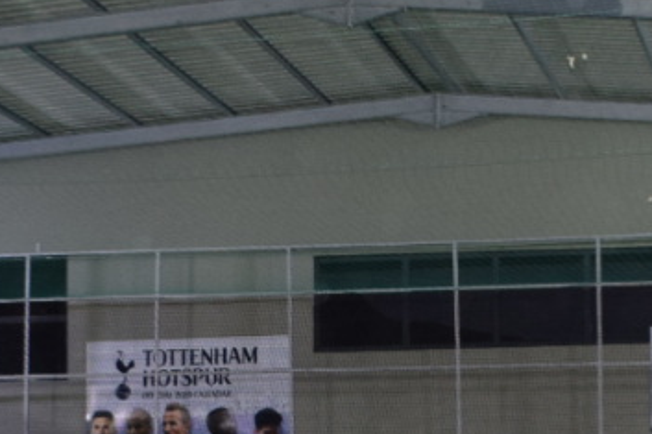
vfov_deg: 10.6
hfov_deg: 16.4
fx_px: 2245
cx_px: 537
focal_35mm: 124
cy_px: 689
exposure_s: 1/80
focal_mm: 18
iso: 800
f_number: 4.5
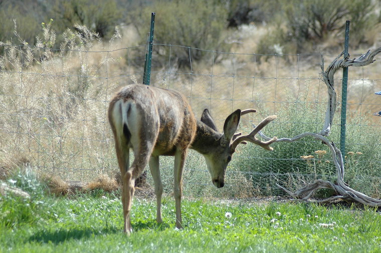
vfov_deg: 6.8
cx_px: 190
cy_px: 126
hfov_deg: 10.2
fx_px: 2141
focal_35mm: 202
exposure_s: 1/640
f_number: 6.3
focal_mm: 135
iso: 200
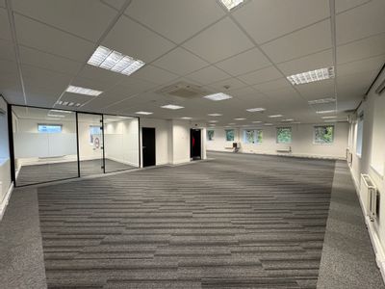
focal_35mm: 14
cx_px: 192
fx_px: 156
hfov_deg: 102.1
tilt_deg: -3.4
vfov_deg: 85.7
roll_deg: +0.6
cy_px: 144
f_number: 2.2
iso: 160
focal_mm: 2.22
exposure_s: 1/50
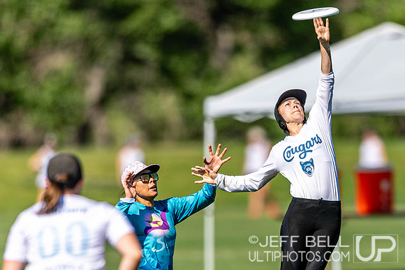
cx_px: 261
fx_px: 10519
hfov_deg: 2.2
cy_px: 247
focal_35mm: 935
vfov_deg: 1.5
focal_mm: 400
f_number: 2.8
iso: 100
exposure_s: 1/2500
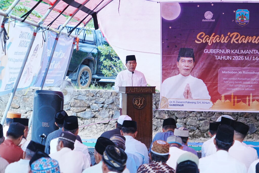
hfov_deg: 19.8
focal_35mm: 103
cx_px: 130
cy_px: 86
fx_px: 741
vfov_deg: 13.3
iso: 6400
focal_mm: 103
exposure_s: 1/125
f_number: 6.3
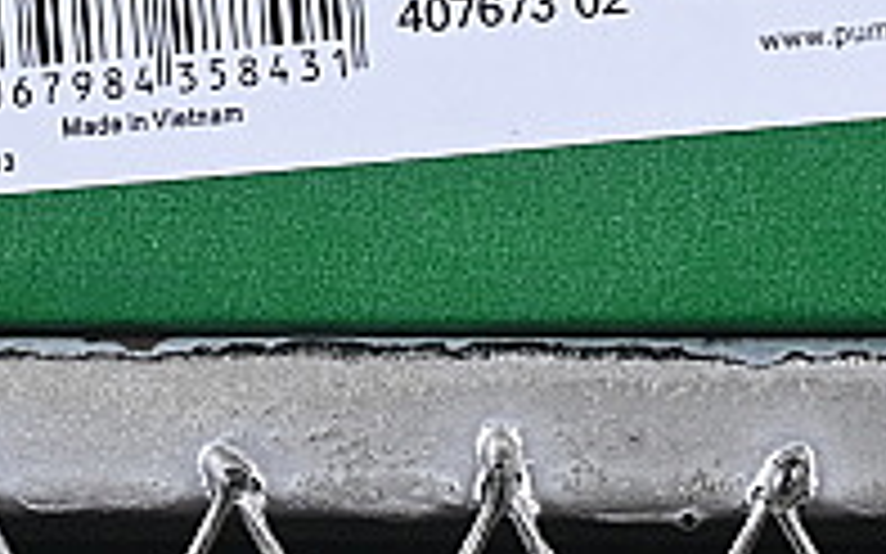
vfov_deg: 3.1
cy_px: -680
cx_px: 810
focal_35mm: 419
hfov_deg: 5.0
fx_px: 10114
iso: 160
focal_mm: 50
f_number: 8
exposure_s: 1/80
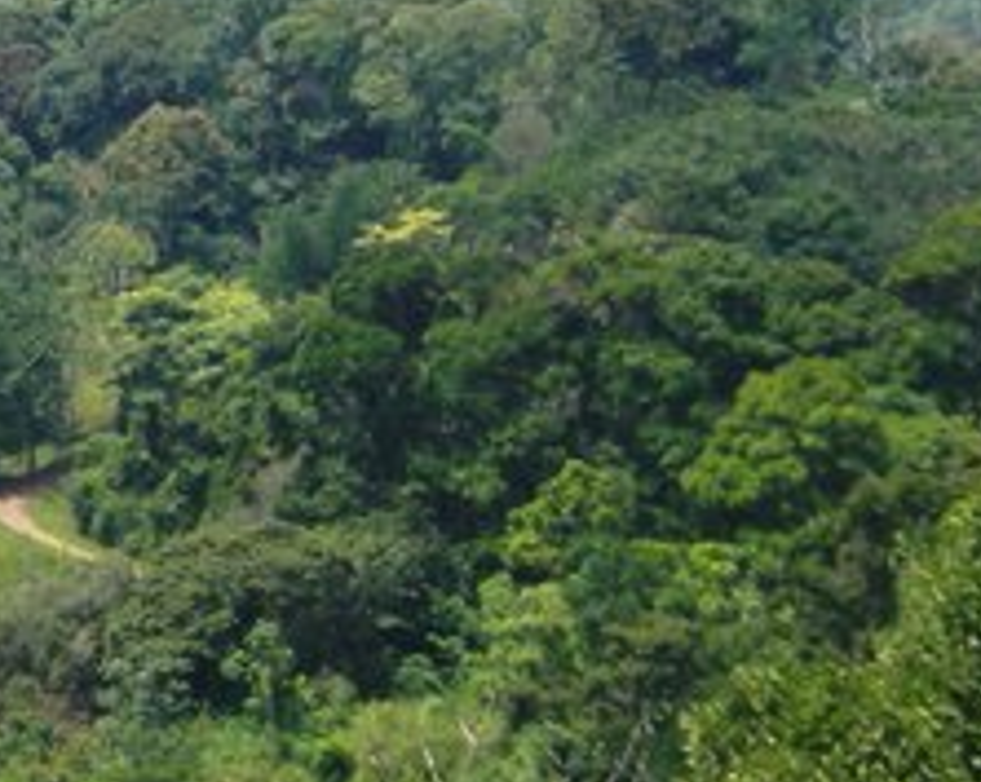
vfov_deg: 4.2
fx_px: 10728
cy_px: -146
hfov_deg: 5.2
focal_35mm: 370
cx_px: -513
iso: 64
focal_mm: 17.3
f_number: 5.7
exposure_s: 1/229
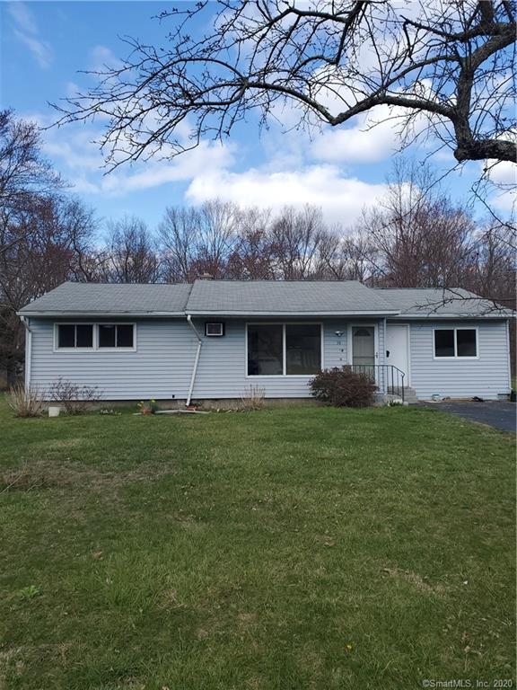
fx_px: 518
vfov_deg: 67.3
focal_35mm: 26
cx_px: 258
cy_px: 345
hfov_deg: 53.1
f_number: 2.4
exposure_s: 1/890
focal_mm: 4.3
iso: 50
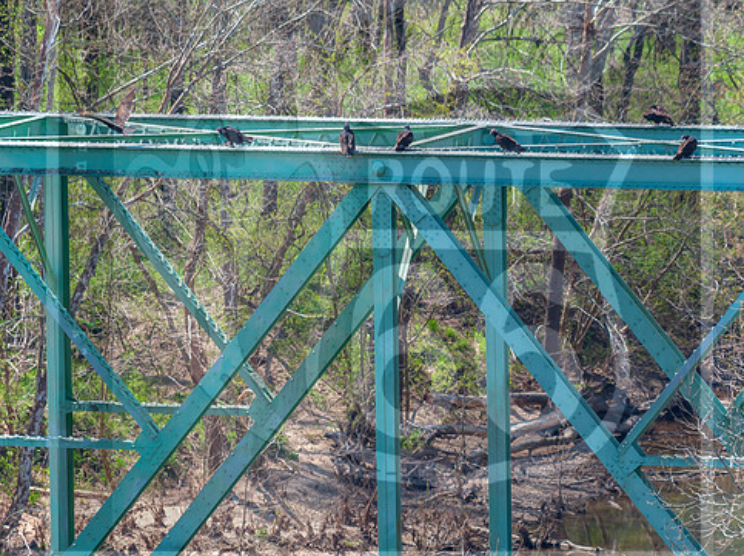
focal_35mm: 630
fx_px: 13524
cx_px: 371
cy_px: 248
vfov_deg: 2.4
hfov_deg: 3.2
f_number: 8
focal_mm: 300
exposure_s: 1/250
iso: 160
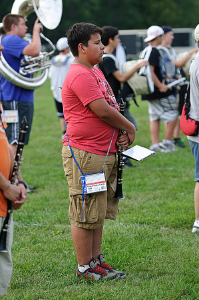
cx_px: 100
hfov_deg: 8.3
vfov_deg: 12.5
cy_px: 150
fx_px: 1371
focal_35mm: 165
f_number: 2.8
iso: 200
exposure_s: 1/500
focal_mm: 110
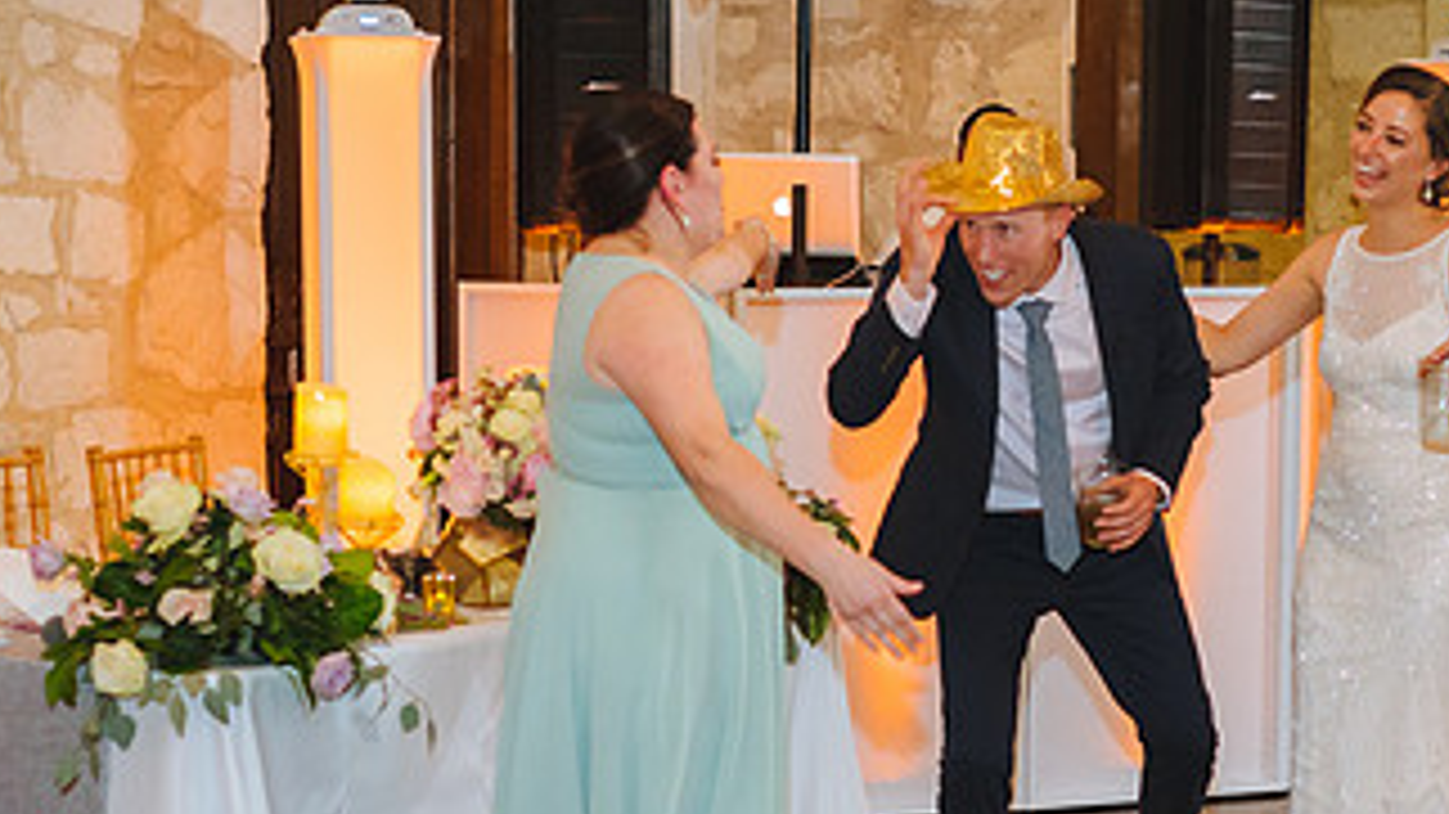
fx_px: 3496
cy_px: 566
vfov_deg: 13.3
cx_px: 873
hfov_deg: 23.4
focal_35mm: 91
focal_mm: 35
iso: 800
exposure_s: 1/200
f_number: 2.5
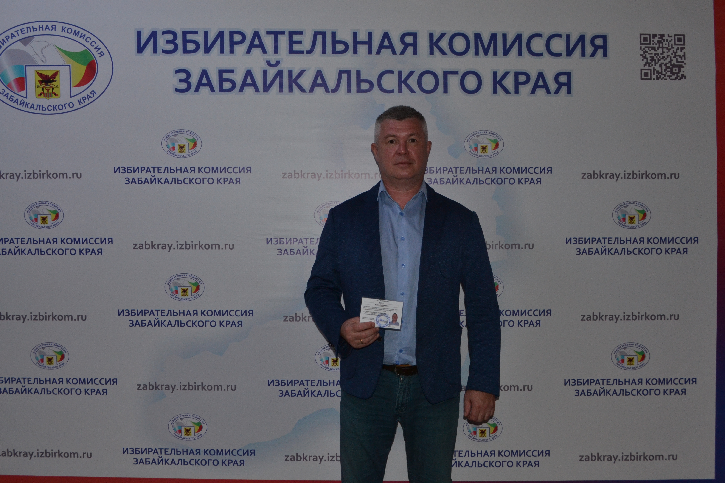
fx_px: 725
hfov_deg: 53.1
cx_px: 362
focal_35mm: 36
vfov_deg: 36.9
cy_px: 242
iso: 800
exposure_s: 1/60
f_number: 6.3
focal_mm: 24
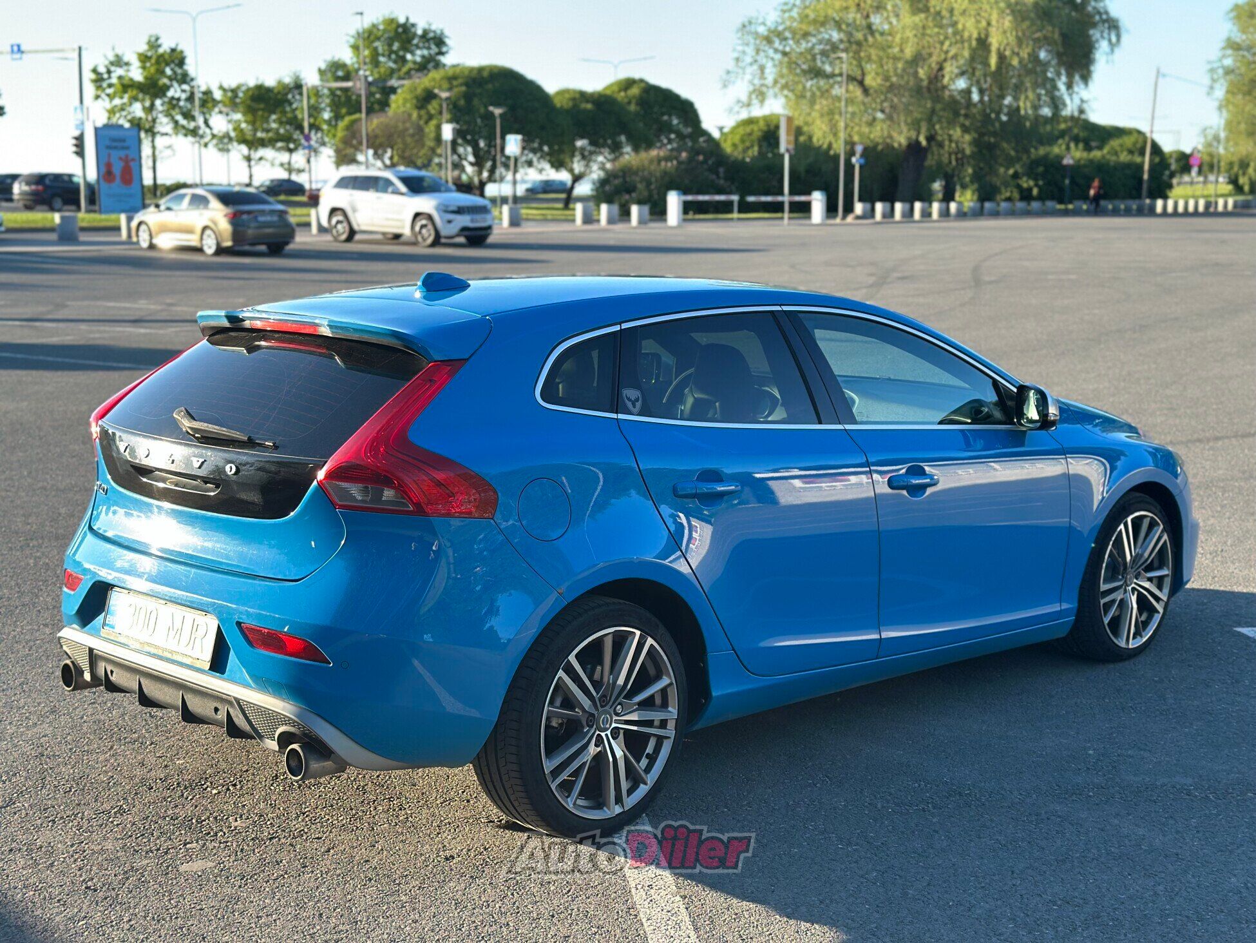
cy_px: 472
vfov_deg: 30.3
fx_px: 1742
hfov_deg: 39.7
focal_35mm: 48
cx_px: 628
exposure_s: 1/484
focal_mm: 6.86
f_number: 1.78
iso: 80
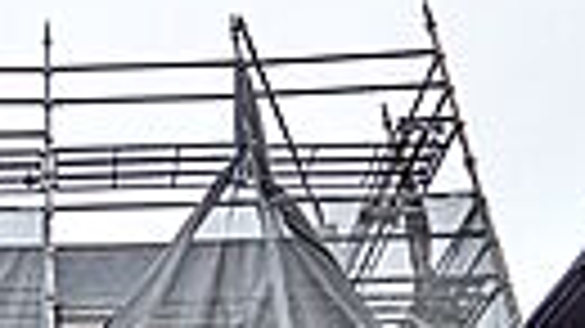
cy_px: 647
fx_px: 729
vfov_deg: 18.0
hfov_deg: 39.8
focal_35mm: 47
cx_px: 36
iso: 49
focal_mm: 1.83
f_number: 2.2
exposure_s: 1/613
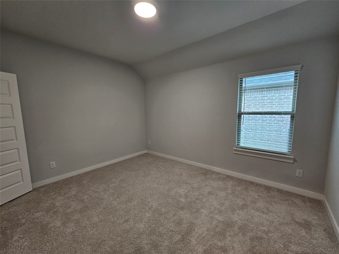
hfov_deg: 106.2
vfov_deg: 89.9
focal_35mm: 13
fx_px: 127
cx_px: 170
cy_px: 127
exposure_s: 1/60
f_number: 2.2
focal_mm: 2.2
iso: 125
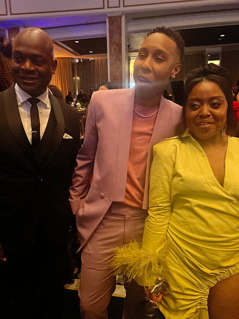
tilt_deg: -12.8
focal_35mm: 26
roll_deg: +1.9
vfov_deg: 67.3
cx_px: 120
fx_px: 239
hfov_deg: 53.1
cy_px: 160
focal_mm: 5.7
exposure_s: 1/40
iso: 400
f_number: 1.5
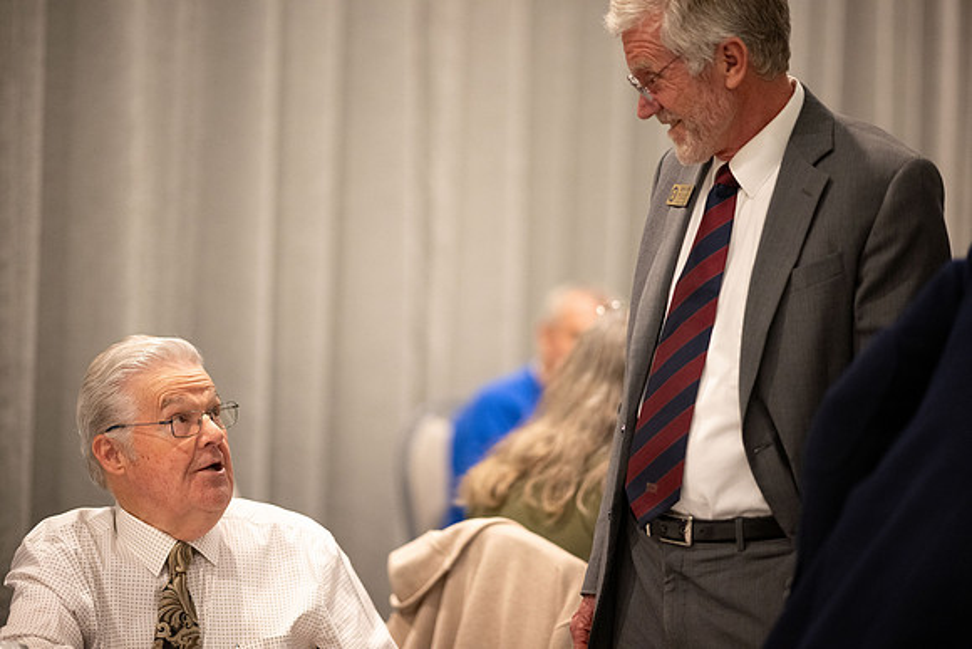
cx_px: 486
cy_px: 324
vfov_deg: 13.0
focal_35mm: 105
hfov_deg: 19.5
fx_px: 2836
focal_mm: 105
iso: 3200
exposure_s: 1/500
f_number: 1.4
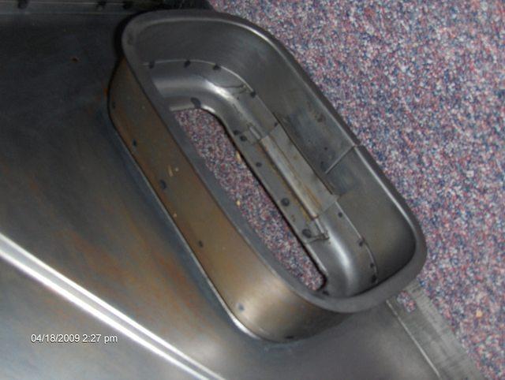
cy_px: 190
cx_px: 252
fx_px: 599
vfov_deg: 35.2
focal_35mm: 41
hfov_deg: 45.7
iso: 100
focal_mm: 6.5
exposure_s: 1/60
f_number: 3.5
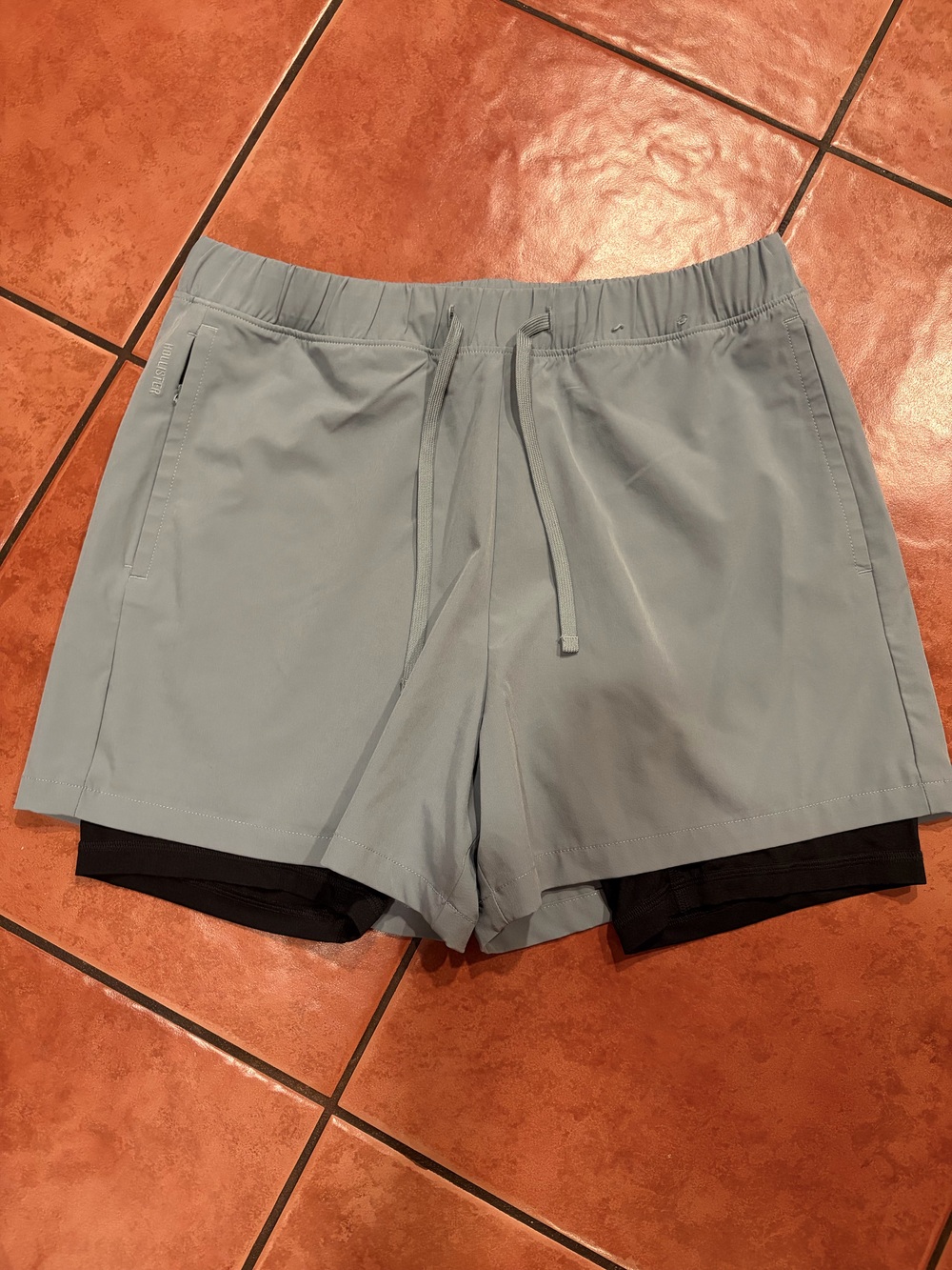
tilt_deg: -80.6
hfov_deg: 53.1
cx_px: 476
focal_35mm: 26
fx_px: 953
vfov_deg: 67.3
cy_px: 635
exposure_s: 1/60
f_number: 1.6
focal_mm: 5.96
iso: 400
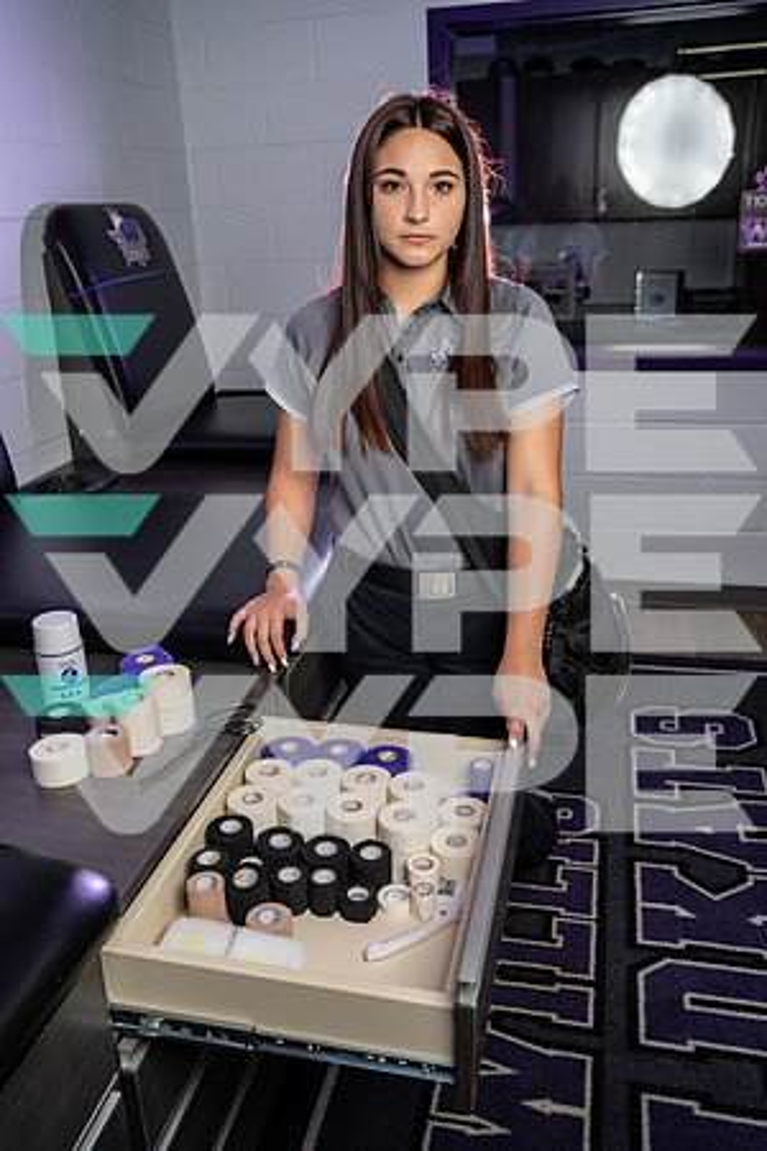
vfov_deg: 60.3
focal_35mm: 31
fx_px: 991
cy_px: 576
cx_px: 384
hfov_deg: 42.3
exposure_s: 1/250
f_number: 4.5
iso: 250
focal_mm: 31
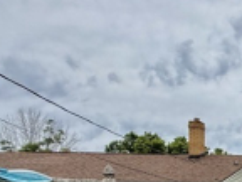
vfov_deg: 20.5
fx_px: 454
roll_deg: -0.6
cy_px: 243
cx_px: 421
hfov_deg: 21.3
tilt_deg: +1.3
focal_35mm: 65
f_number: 2.2
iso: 50
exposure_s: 1/2611
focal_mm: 2.22
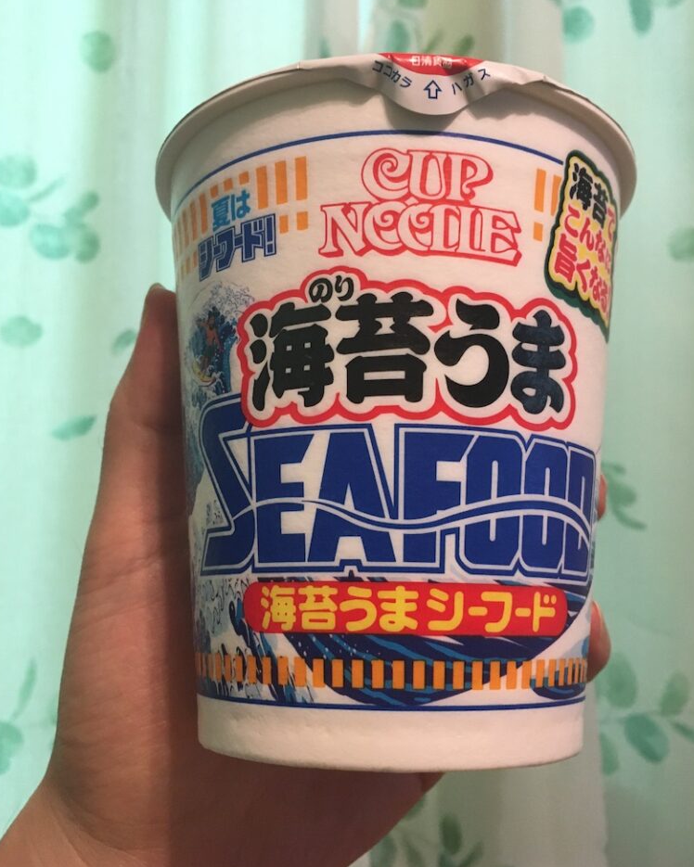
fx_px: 796
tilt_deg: +0.8
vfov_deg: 57.2
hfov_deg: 47.1
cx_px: 349
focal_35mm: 31
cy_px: 415
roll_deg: -0.9
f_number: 2.2
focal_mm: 4.15
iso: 160
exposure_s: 1/30
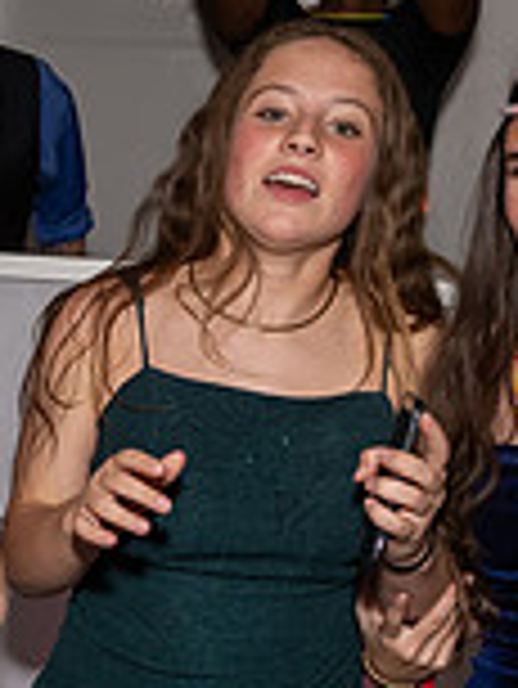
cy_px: 508
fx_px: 1813
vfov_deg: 21.4
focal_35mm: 91
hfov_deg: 15.5
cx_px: -149
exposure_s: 1/250
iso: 800
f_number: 7.1
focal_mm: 17
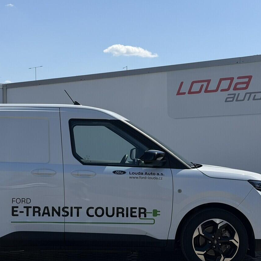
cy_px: 139
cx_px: 82
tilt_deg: +0.9
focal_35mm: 72
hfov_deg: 23.9
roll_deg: +1.6
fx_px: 614
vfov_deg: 24.0
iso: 64
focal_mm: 6.76
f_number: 1.78
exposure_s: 1/8772
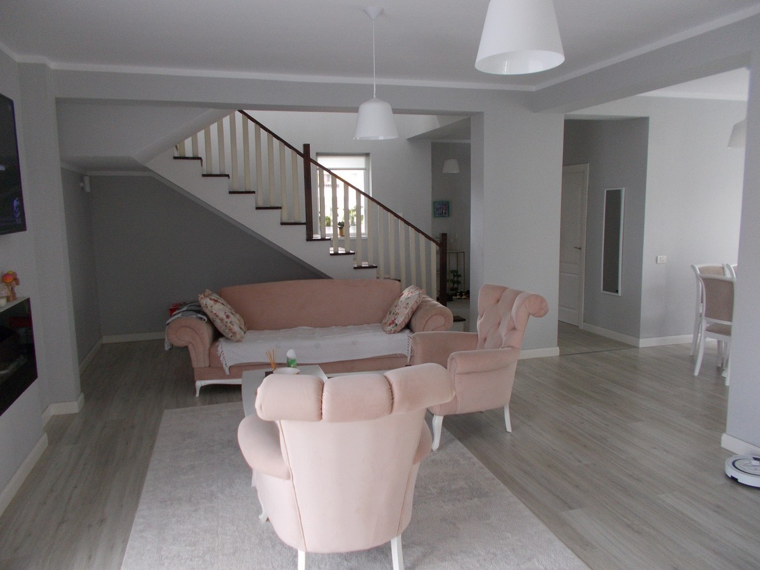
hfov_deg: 67.3
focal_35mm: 26
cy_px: 285
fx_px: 571
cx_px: 380
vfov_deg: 53.1
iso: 160
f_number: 3.2
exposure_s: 1/25
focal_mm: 4.6
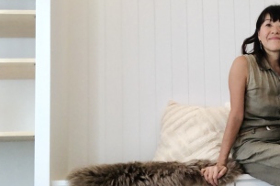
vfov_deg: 19.4
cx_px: 225
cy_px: 98
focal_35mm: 70
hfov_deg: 28.2
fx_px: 544
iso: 64
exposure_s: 1/100
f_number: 2.2
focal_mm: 2.87
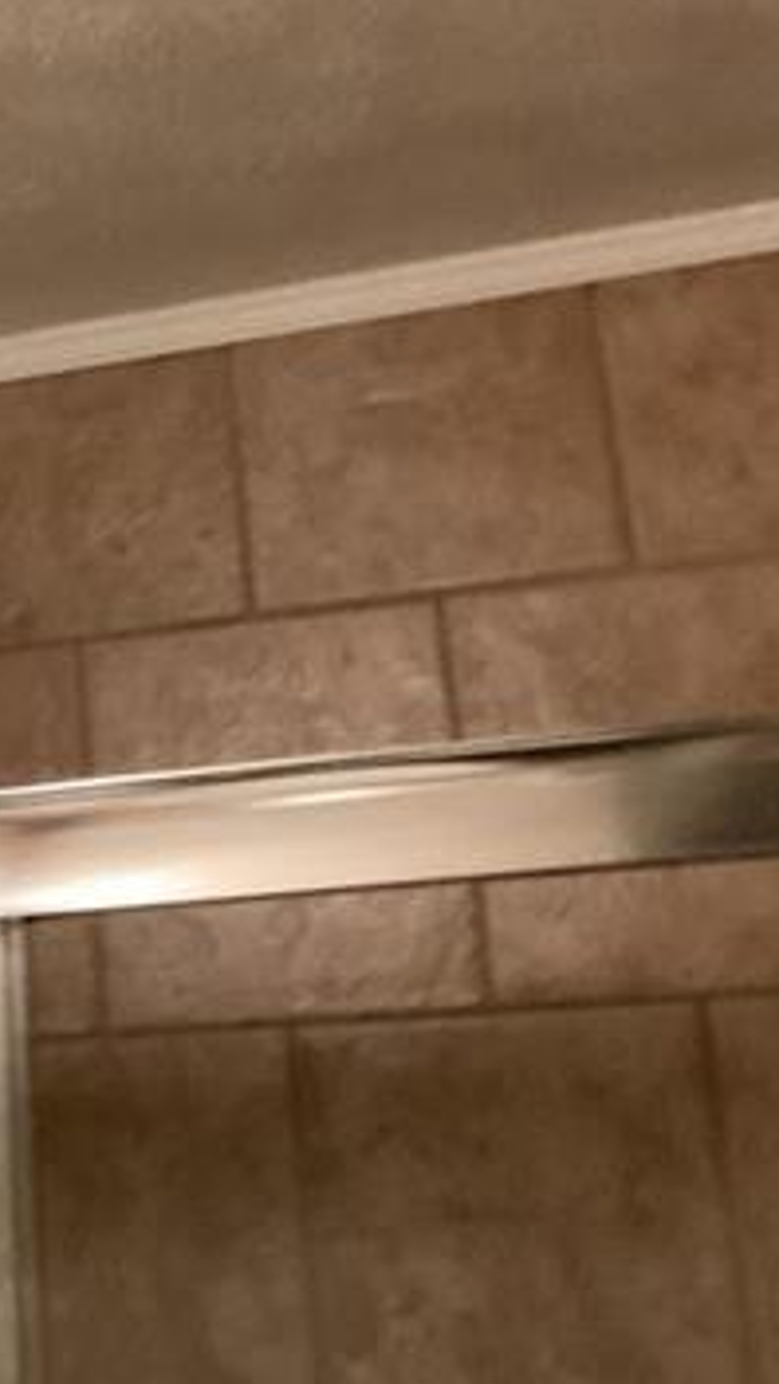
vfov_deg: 29.3
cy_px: 126
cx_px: -31
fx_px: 2534
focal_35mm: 69
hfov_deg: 17.0
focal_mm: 3
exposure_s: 1/30
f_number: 1.8
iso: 320
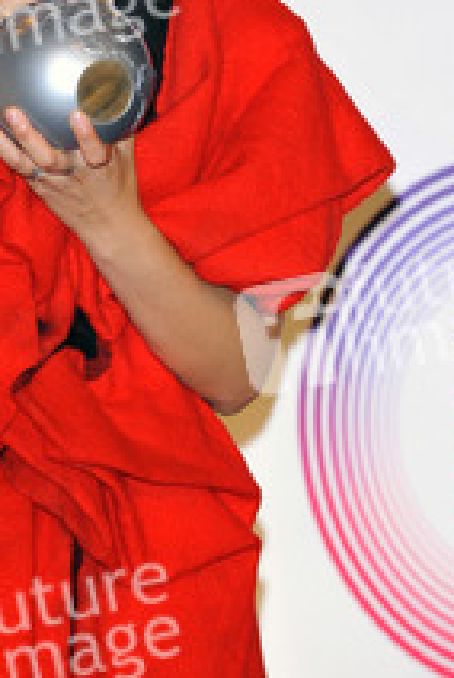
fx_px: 6580
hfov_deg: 4.0
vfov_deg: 5.9
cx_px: 110
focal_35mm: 349
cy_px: 160
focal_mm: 185
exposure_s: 1/250
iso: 800
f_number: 7.1
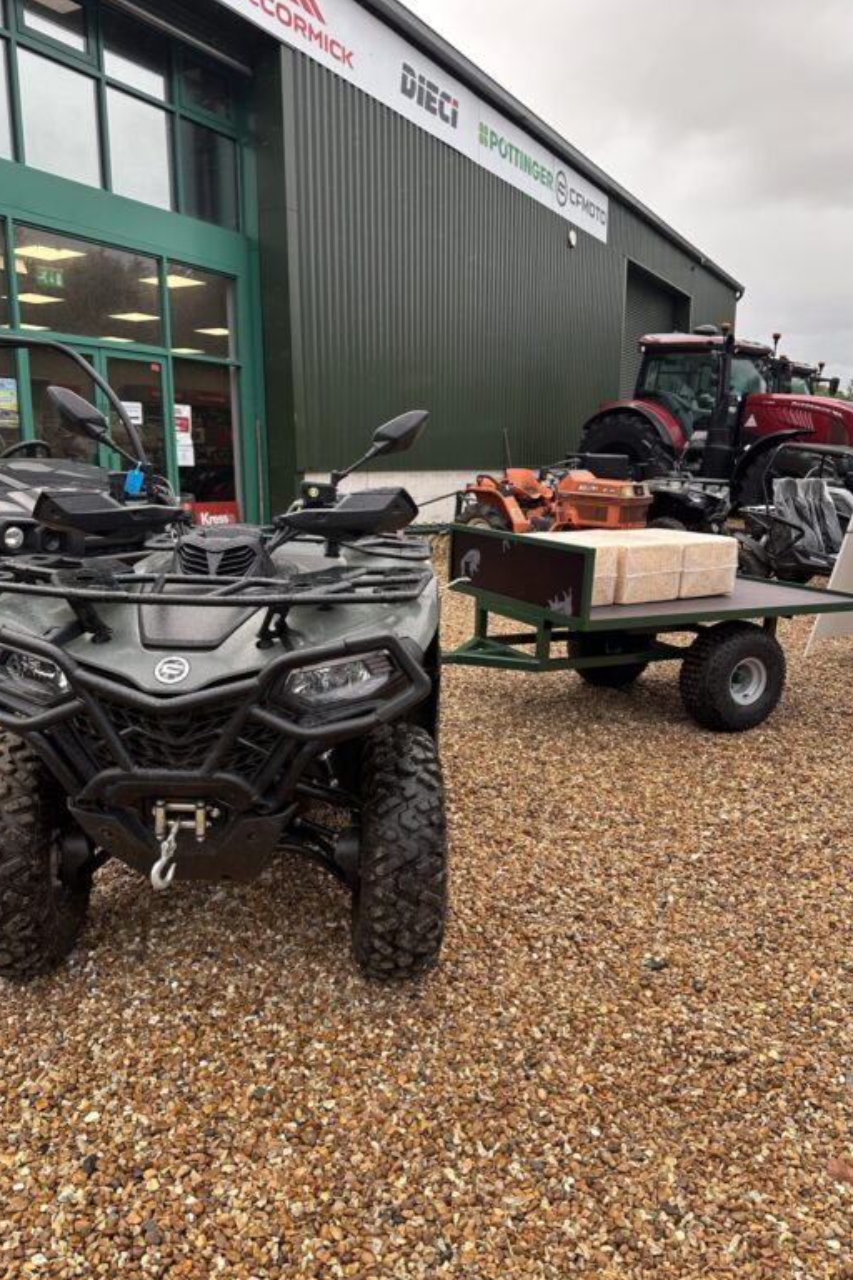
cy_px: 653
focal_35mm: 26
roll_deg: -1.3
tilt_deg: -10.0
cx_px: 425
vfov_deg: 69.4
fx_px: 924
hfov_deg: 49.6
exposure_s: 1/494
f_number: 1.78
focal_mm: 6.86
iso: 80
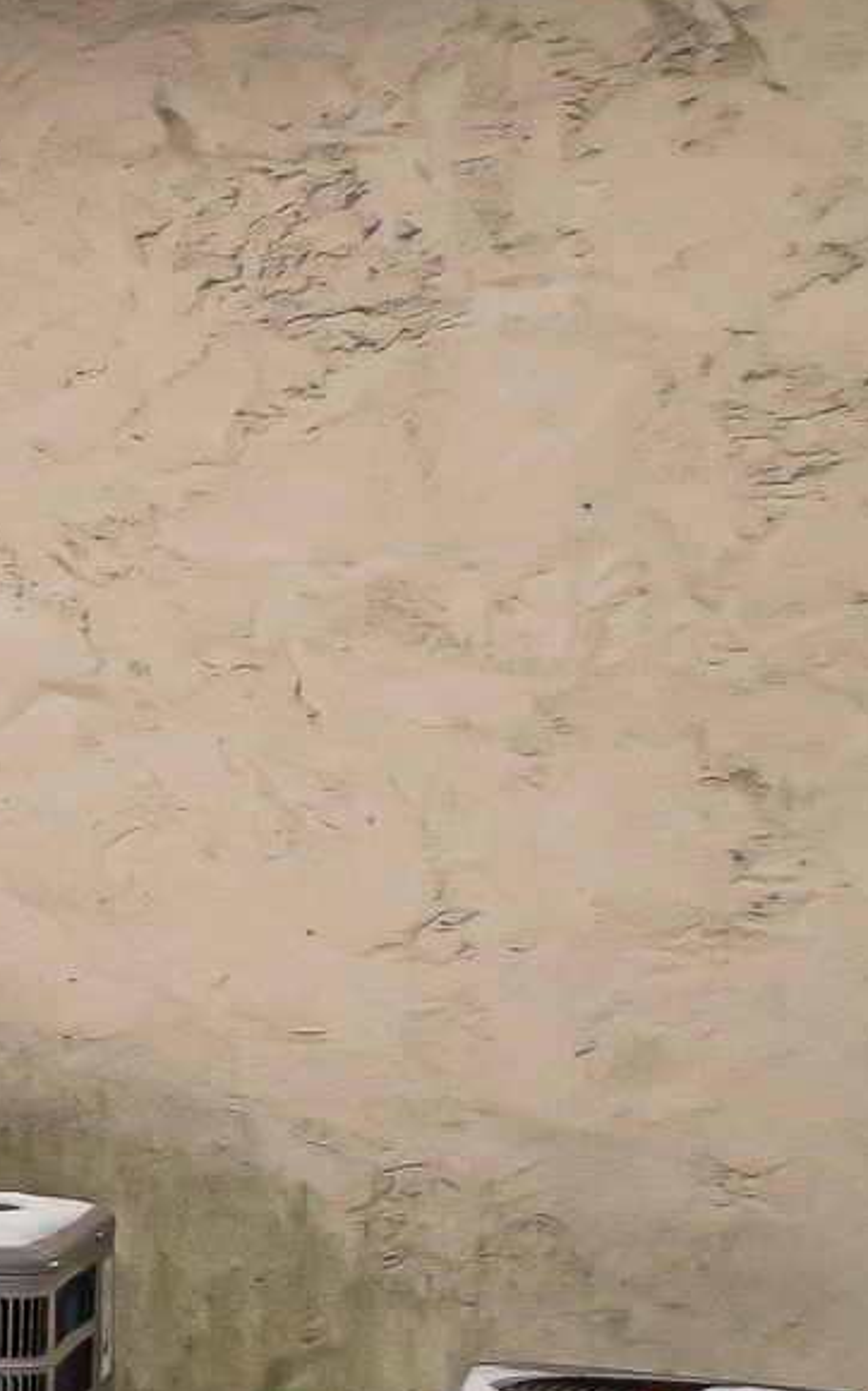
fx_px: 3069
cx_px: -2724
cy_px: 696
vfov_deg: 25.5
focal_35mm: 81
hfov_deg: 7.9
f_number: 5.6
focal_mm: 10
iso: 160
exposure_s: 1/125
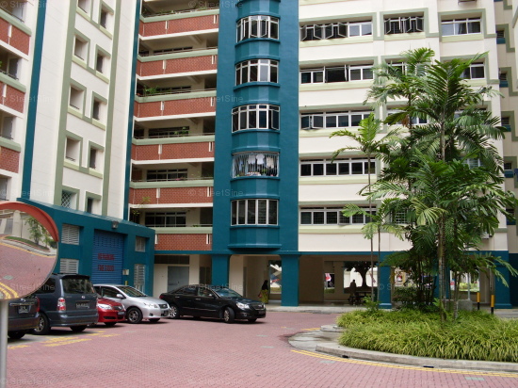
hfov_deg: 49.0
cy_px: 194
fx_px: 568
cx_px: 259
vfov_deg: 37.7
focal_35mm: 38
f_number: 2.8
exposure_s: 1/500
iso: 80
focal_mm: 6.3
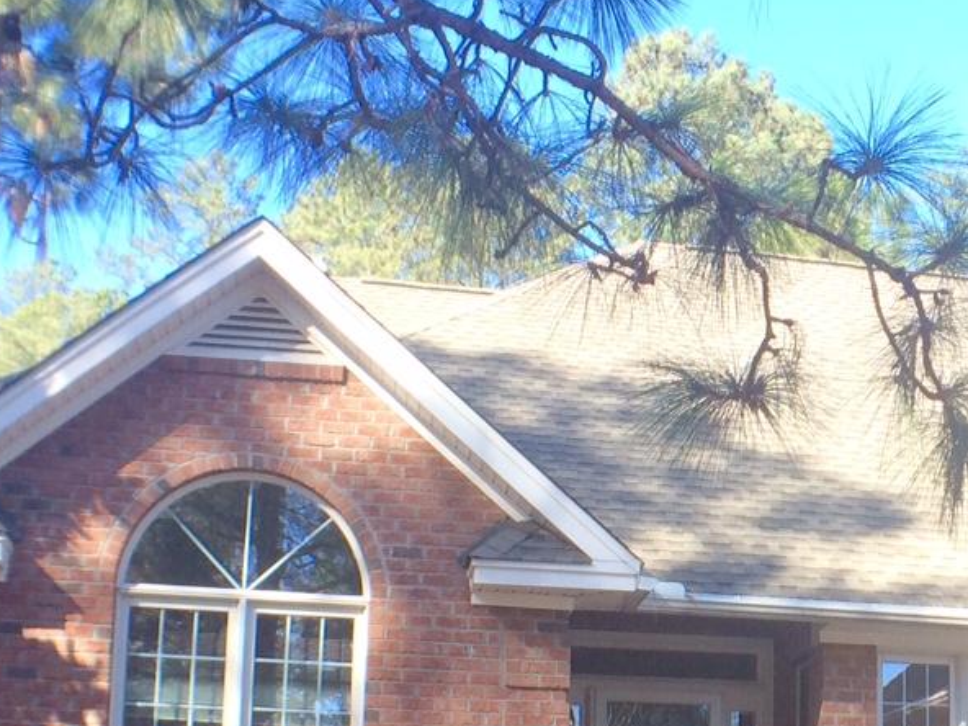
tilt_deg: +10.7
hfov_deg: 23.4
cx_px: 970
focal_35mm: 80
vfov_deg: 18.1
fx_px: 2237
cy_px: 652
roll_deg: +1.8
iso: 32
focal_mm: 4.15
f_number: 2.2
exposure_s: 1/218
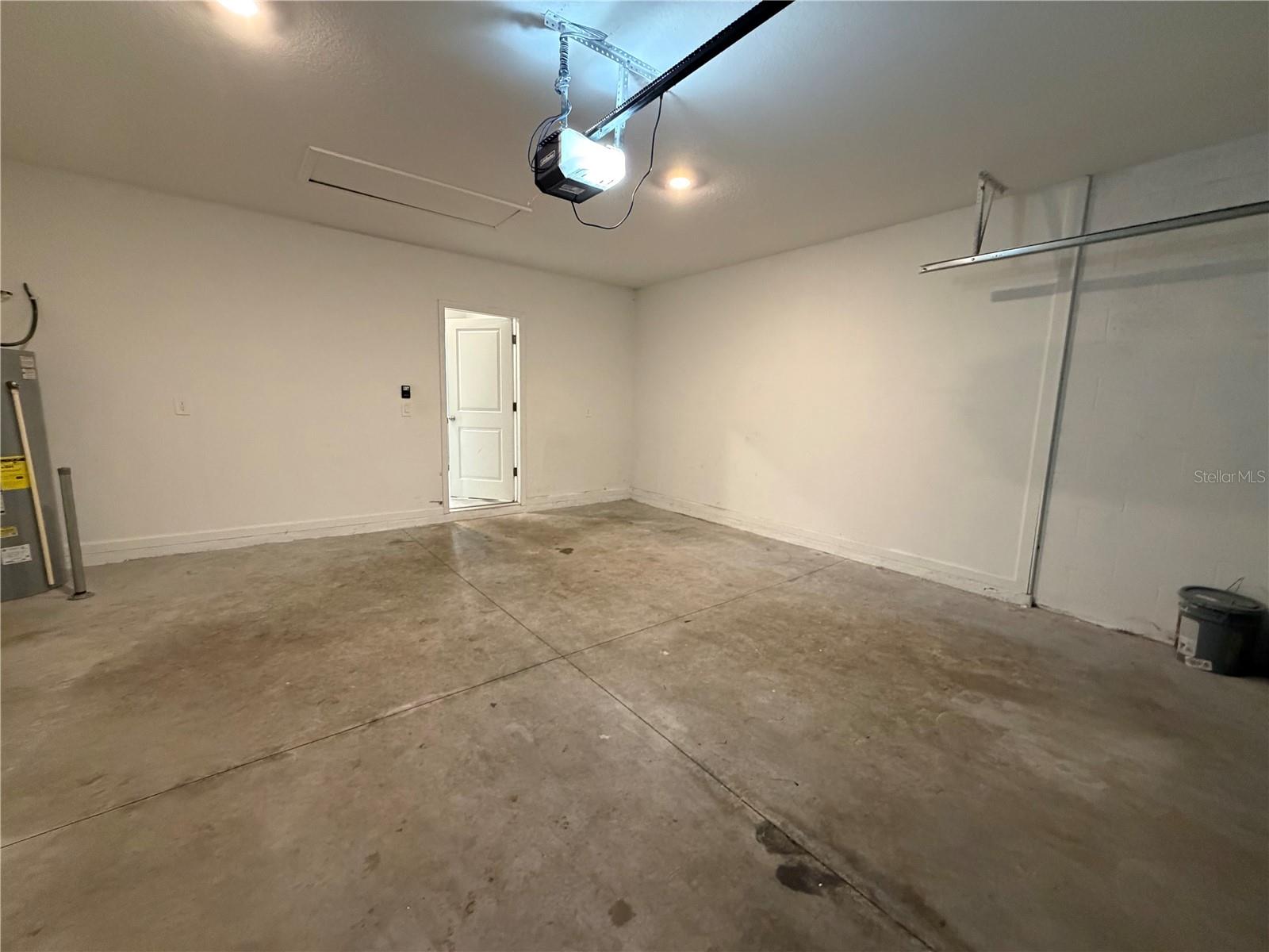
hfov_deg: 102.1
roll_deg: -1.0
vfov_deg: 85.7
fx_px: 513
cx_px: 634
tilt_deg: -7.8
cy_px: 476
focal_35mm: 14
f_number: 2.2
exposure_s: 1/60
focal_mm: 2.22
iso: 640
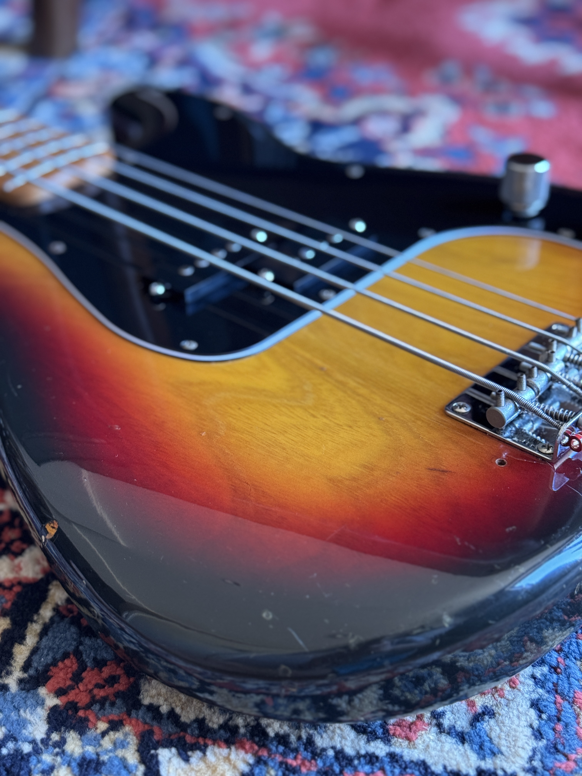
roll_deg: +0.8
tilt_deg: -36.6
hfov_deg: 30.3
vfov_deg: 39.7
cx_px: 291
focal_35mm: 48
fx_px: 1076
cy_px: 388
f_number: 1.78
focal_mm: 6.76
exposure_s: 1/40
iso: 250
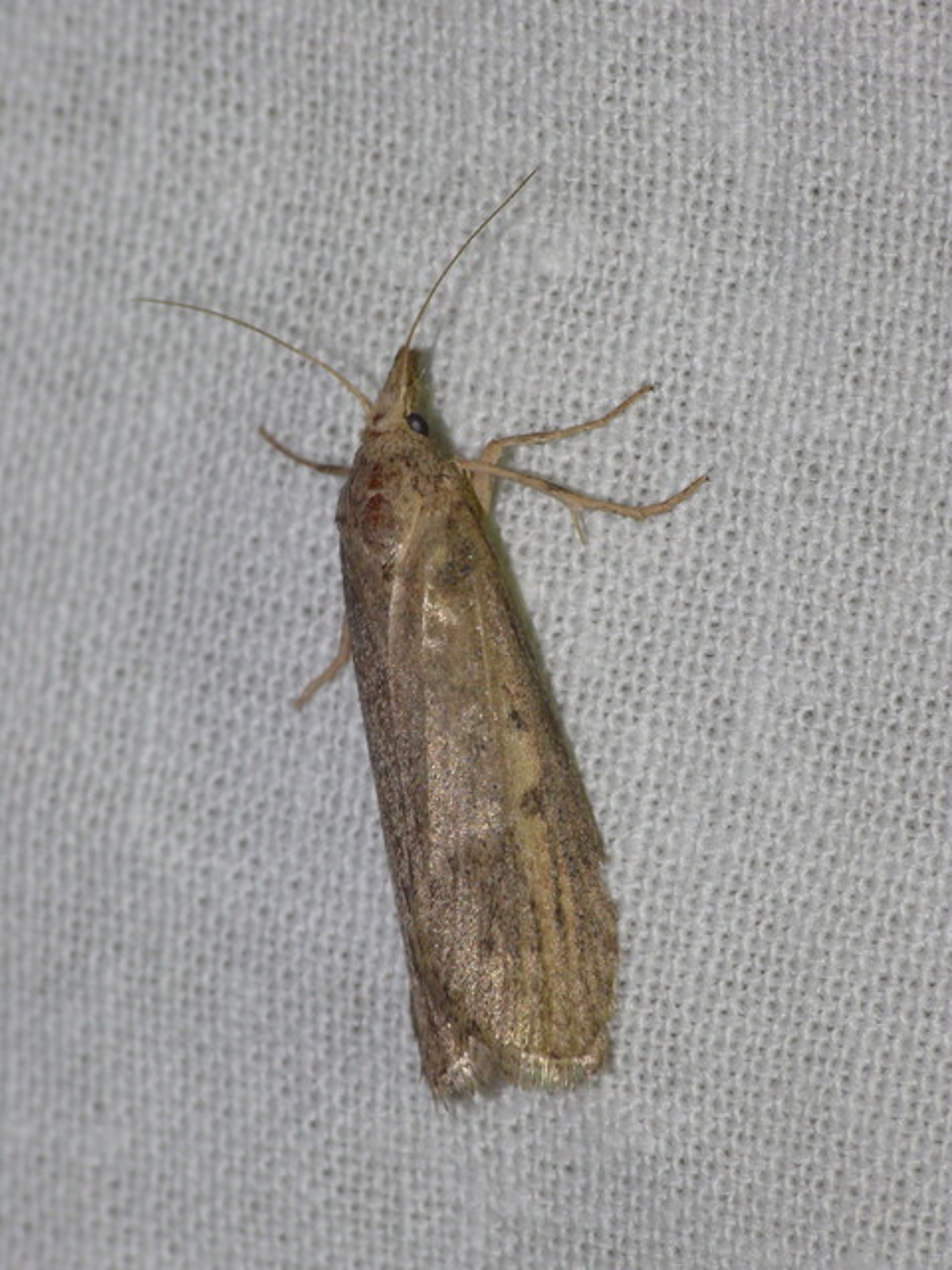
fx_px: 8287
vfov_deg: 8.8
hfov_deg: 6.6
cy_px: 635
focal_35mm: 226
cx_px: 476
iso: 200
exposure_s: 1/200
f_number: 11
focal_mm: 47.8
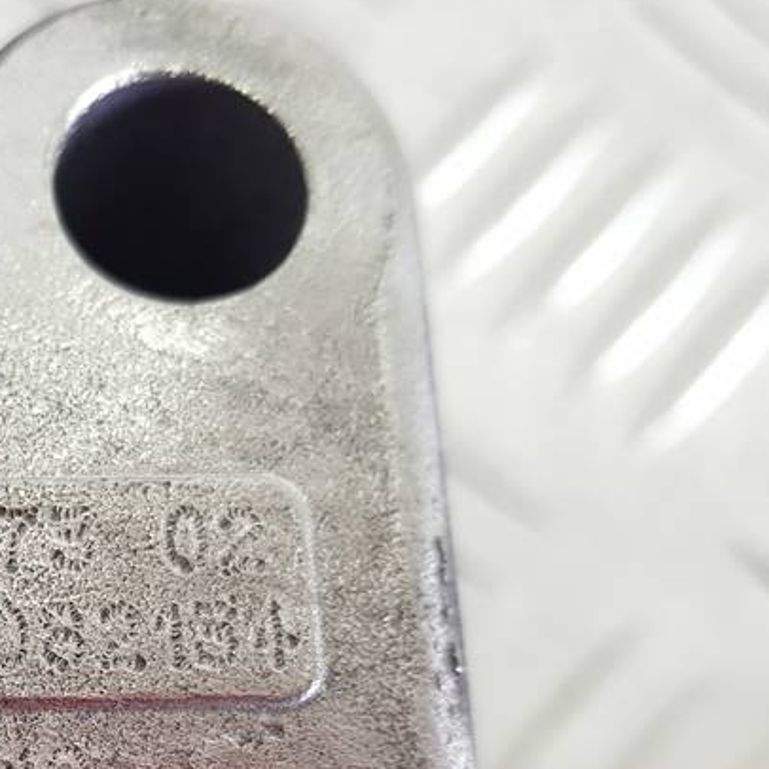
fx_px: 1458
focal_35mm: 58
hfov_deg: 27.0
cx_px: -83
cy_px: 669
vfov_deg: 28.6
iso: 160
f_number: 1.7
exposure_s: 1/100
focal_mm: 4.2
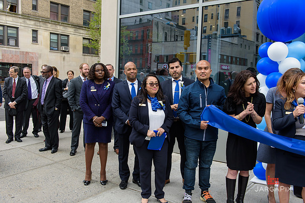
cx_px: 152
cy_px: 102
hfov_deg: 58.7
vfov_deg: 41.1
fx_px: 271
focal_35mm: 32
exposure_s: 1/250
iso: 200
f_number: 5
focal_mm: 32
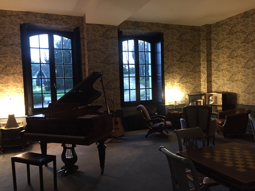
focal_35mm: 29
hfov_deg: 61.7
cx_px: 128
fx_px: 214
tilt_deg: -2.6
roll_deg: +1.8
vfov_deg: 48.2
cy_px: 96
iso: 250
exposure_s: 1/20
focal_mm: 4.15
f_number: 2.2
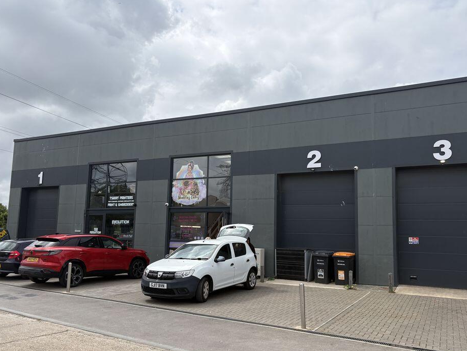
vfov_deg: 48.2
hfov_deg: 61.6
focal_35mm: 29
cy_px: 185
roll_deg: -2.0
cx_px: 249
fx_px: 391
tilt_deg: +7.8
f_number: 1.6
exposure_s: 1/5348
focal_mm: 5.96
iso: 50
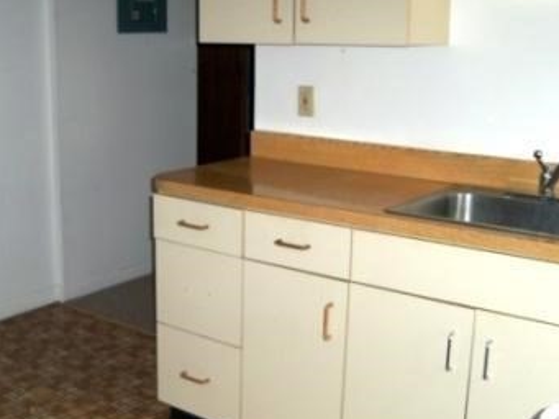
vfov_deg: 31.5
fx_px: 743
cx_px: 195
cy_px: 218
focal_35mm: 46
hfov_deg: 40.8
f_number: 3.5
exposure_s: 1/30
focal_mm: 6.2
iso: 64
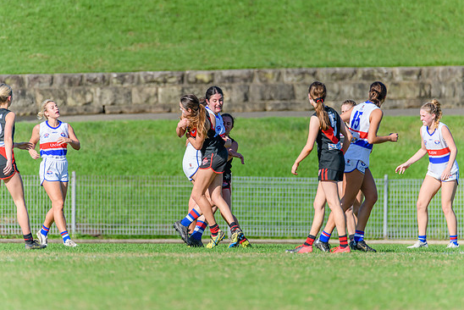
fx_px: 8936
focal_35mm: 693
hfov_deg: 3.0
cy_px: 151
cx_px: 234
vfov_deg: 2.0
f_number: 6.3
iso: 640
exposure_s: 1/1600
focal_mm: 600
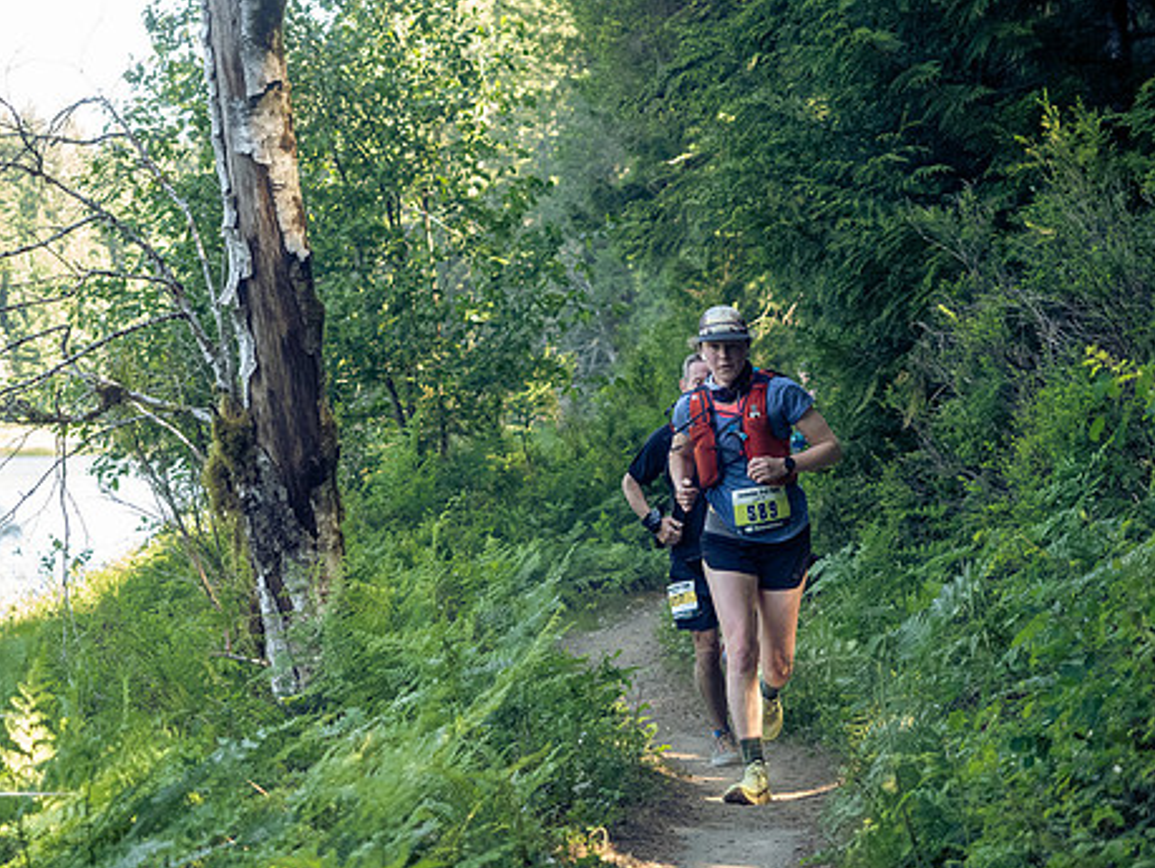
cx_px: 523
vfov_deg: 14.7
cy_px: 439
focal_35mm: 101
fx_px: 3373
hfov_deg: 19.4
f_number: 2.8
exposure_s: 1/1000
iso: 3200
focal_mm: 40
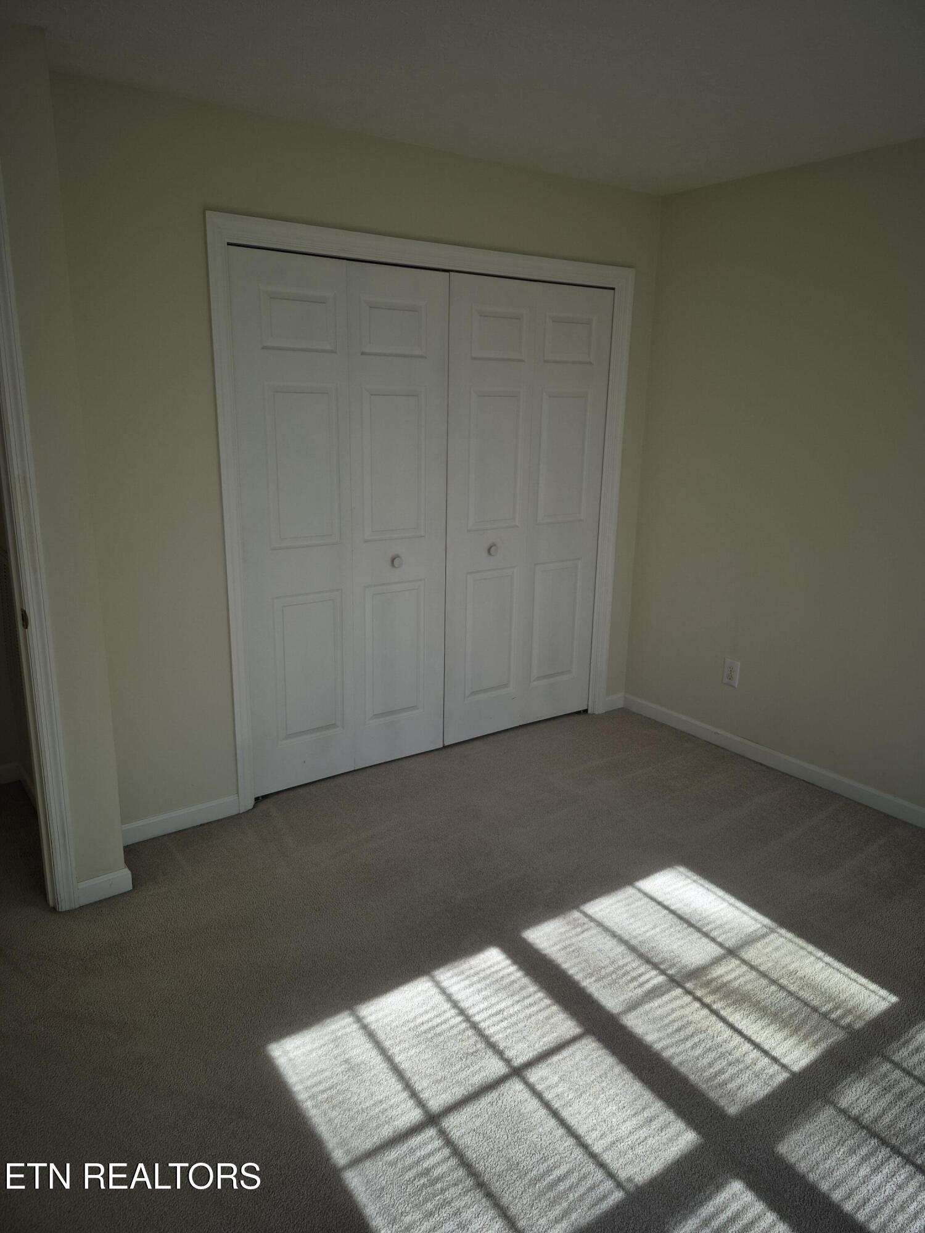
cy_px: 616
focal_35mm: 23
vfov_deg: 73.9
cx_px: 462
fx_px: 819
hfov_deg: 58.9
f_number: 1.8
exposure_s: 1/120
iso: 25
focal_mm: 5.4
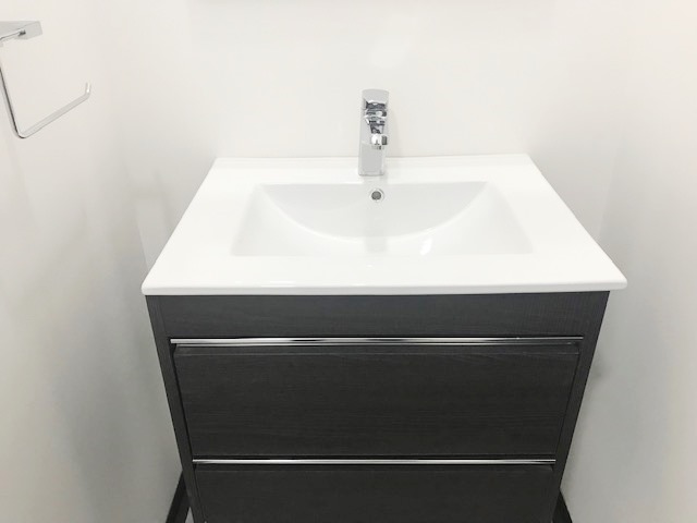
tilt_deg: -30.4
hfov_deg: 63.4
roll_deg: +0.4
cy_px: 262
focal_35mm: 28
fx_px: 564
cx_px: 348
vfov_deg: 49.7
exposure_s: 1/24
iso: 40
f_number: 1.8
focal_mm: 3.99
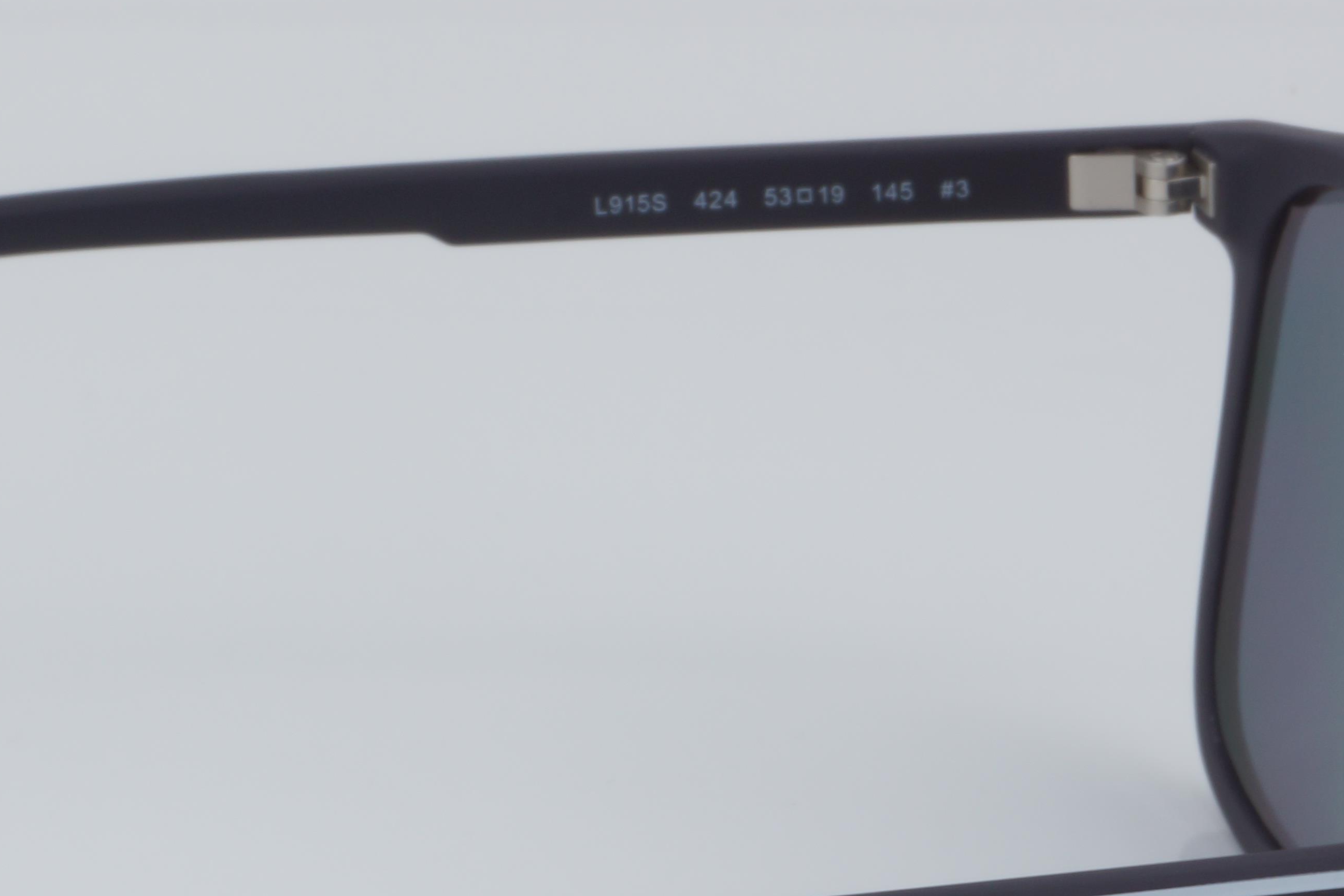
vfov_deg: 8.8
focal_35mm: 156
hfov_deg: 13.1
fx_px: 5829
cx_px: 296
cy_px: 831
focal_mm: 45
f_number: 32
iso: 100
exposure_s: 1/4
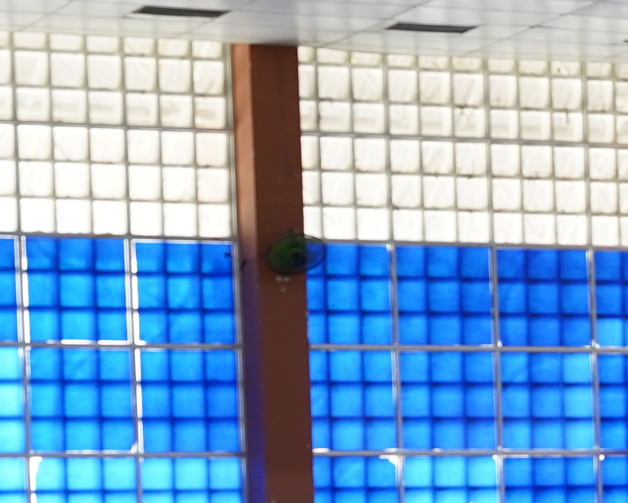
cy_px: 677
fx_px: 3625
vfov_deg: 7.8
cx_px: 821
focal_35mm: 195
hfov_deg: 9.7
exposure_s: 1/60
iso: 400
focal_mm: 47
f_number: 4
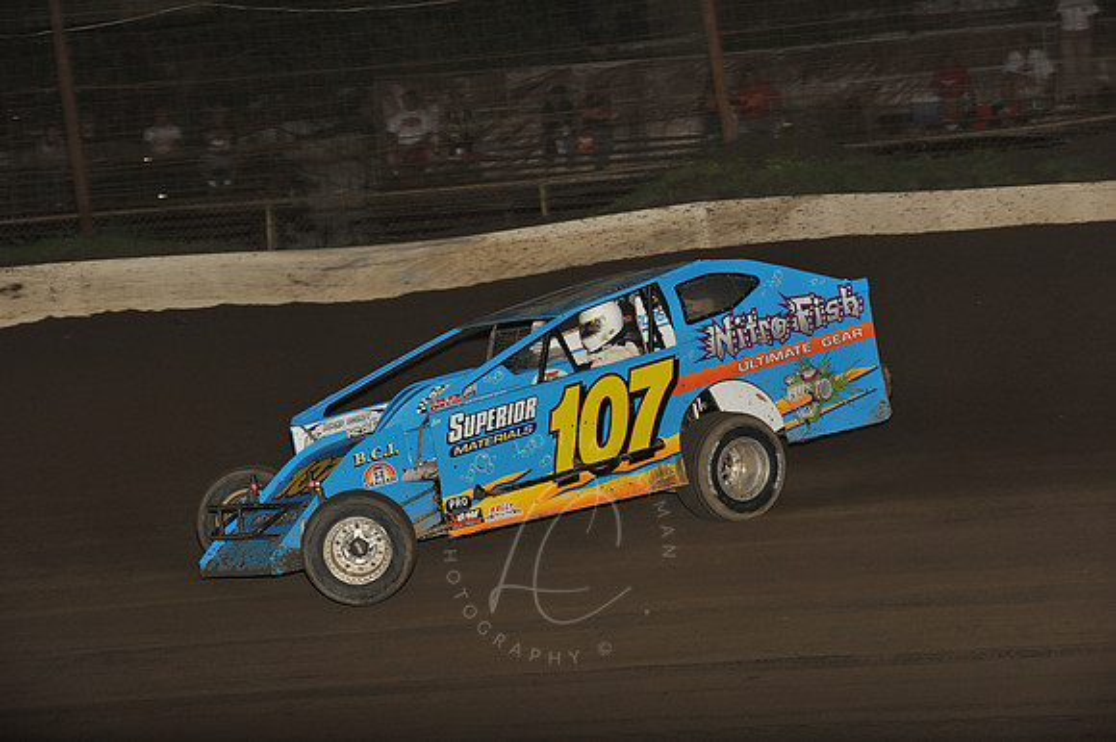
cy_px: 371
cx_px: 558
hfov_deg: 17.1
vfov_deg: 11.4
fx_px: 3718
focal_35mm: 120
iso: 1000
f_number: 7.1
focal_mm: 120
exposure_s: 1/320
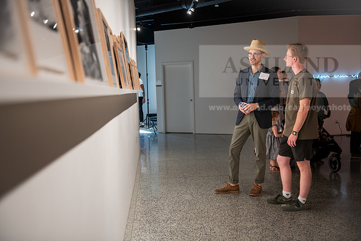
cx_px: 180
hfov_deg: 48.4
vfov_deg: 33.4
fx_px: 401
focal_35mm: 40
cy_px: 120
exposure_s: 1/320
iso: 1250
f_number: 2.8
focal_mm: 40
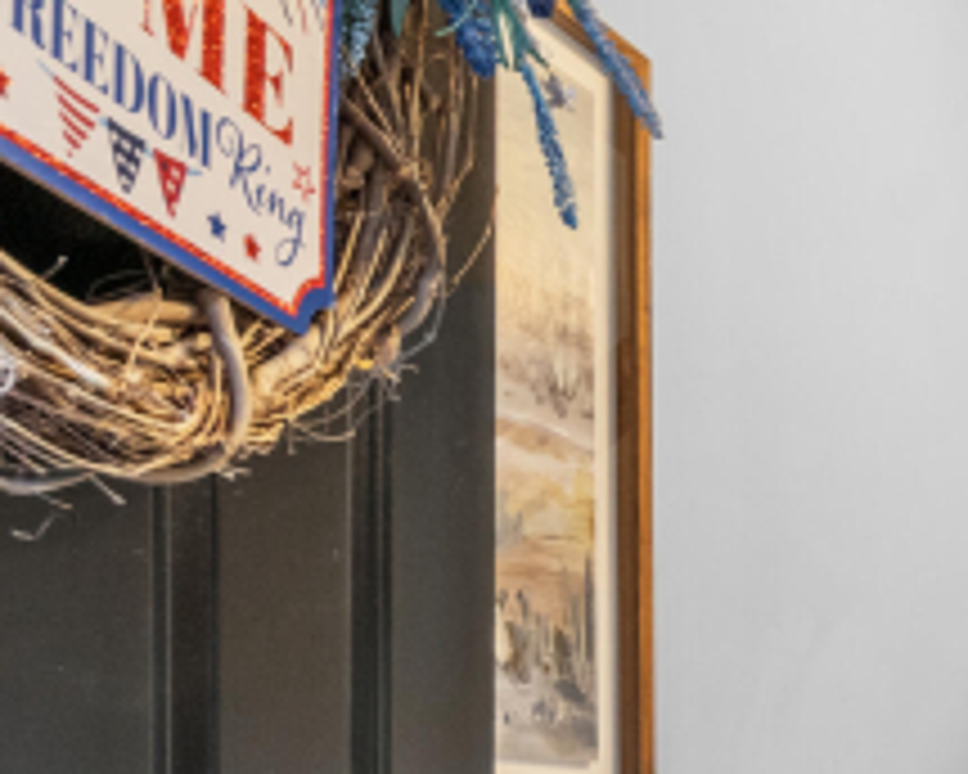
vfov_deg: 28.4
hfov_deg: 23.7
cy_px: 824
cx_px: 1652
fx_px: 1404
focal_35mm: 49
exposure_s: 1/2
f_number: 10
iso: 400
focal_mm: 10
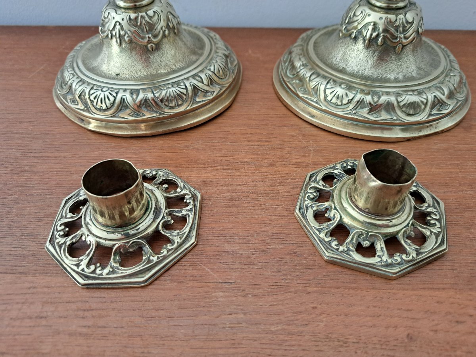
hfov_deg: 71.6
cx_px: 238
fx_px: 330
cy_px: 178
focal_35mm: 24
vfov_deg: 56.8
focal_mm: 5.23
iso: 200
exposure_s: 1/50
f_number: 1.8
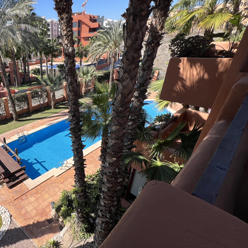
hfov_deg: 68.9
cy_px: 127
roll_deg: +4.1
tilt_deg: -28.6
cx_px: 44
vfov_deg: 77.7
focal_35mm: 19
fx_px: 154
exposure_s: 1/1107
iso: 32
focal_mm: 1.57
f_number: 1.8
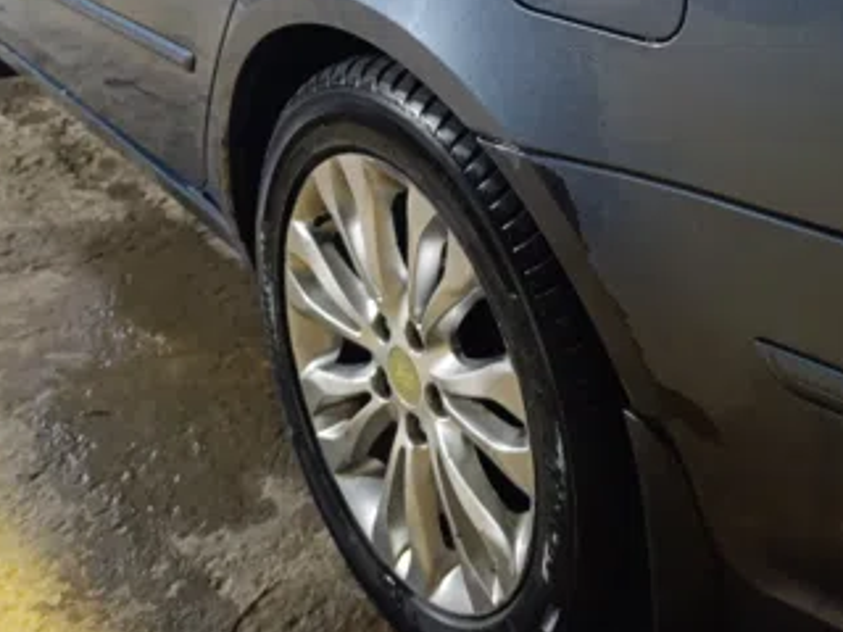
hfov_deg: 40.7
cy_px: 42
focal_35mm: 46
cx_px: 566
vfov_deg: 29.9
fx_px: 1120
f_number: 1.6
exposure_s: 1/25
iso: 2000
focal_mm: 6.14
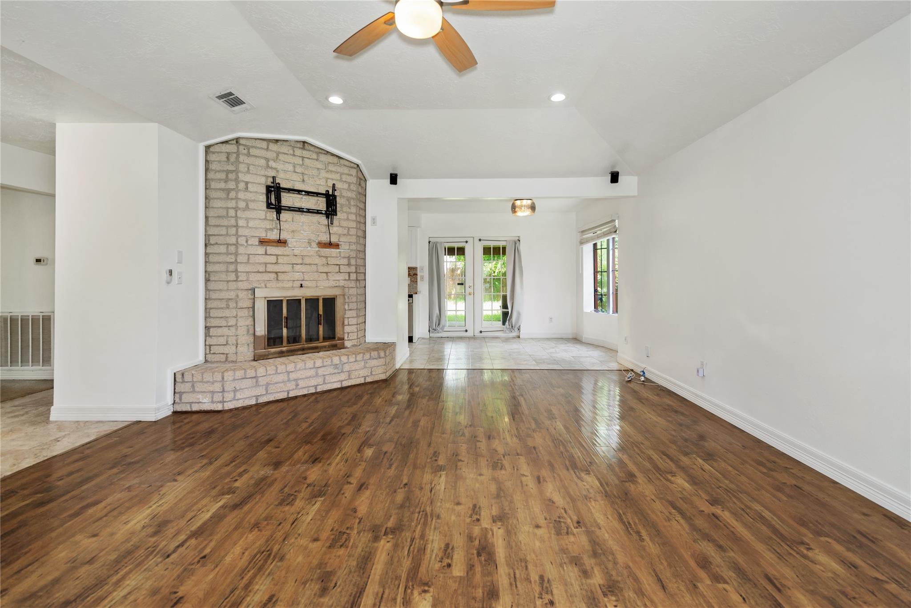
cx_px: 456
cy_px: 304
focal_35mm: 15
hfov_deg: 100.4
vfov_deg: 77.3
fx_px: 380
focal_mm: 15
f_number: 5.6
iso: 400
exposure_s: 1/80
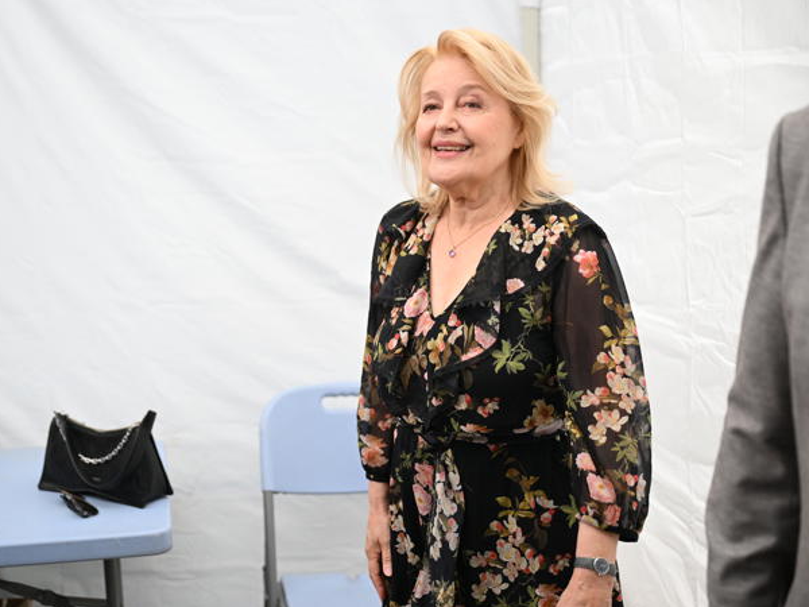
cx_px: 348
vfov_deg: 28.0
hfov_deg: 36.8
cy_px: 308
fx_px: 1215
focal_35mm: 52
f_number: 2.8
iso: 2500
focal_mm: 47
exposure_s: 1/8000
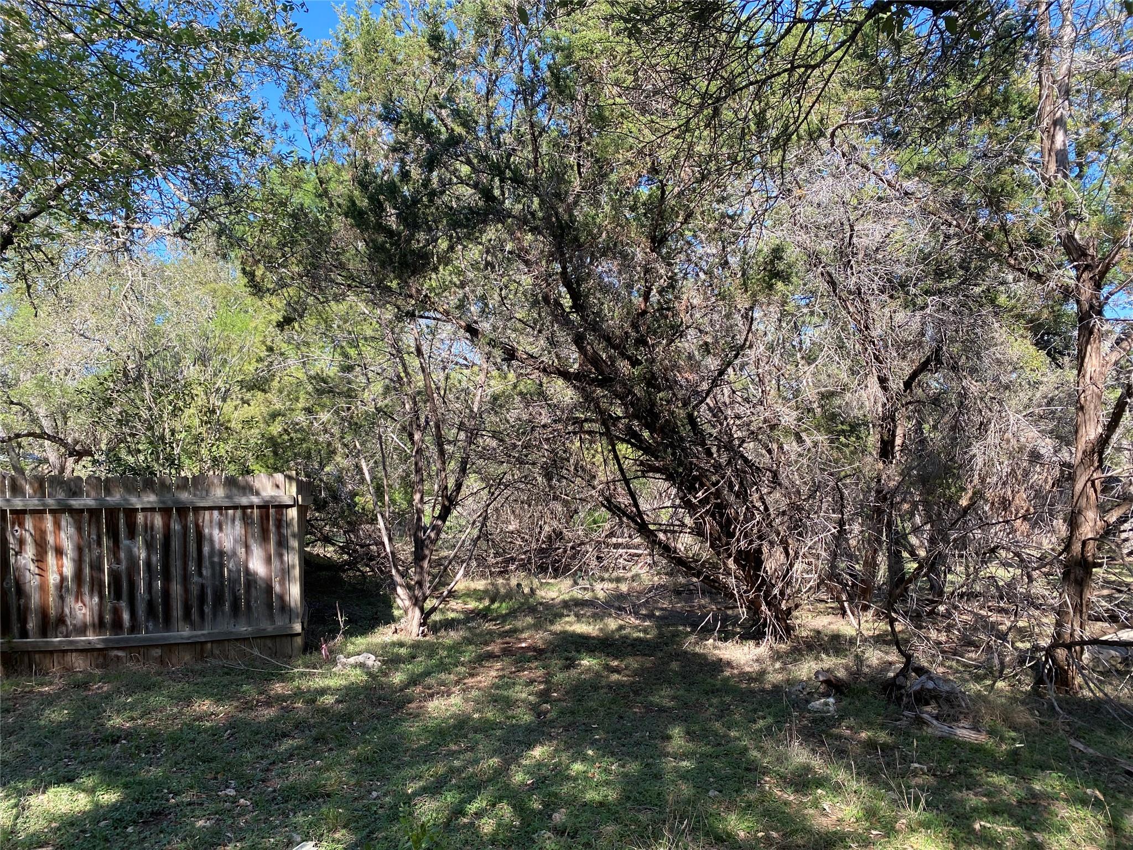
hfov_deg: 67.3
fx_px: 851
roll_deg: +0.3
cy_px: 425
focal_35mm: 26
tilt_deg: +3.6
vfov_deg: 53.1
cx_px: 566
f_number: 1.8
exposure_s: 1/397
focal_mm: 4.25
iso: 32
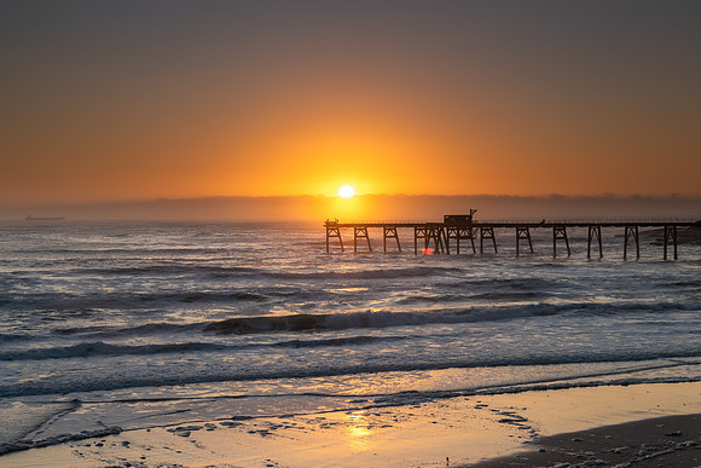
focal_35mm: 58
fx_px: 1129
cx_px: 383
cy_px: 220
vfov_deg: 23.4
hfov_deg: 34.5
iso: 31
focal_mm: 52
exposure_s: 1/8
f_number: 13
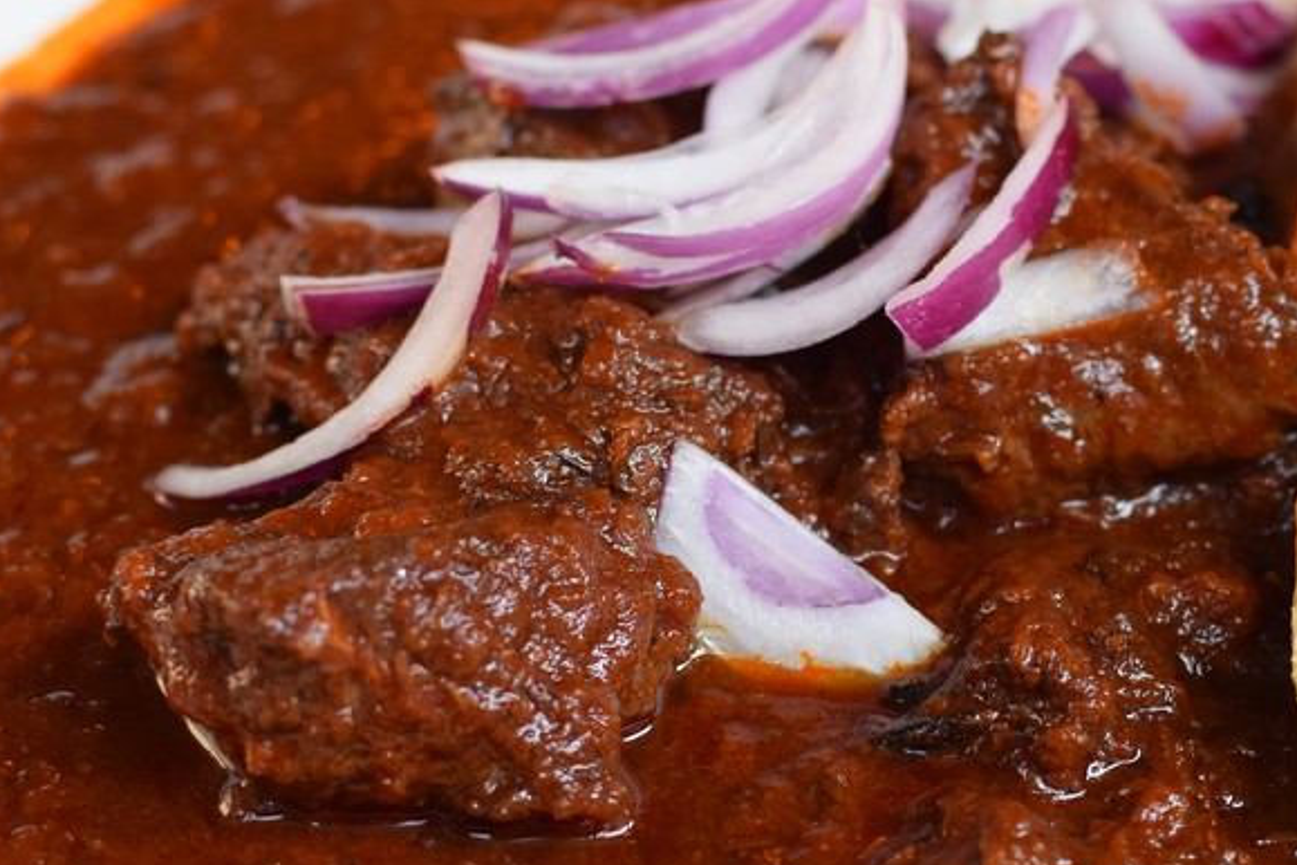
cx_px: 876
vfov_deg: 13.4
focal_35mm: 102
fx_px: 3674
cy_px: 480
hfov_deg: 20.0
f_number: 4.5
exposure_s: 1/125
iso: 360
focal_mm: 35
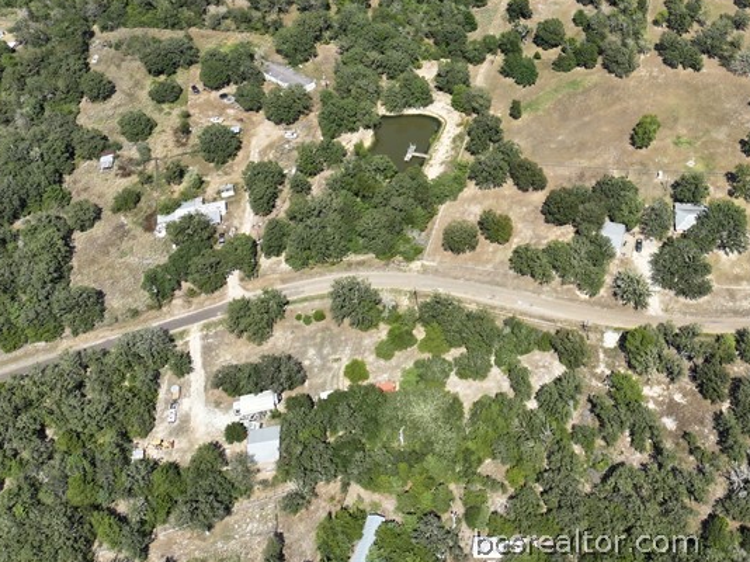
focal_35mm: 46
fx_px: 996
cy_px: 26
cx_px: 587
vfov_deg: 29.8
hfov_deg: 39.8
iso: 100
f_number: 2.8
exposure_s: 1/200
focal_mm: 12.29
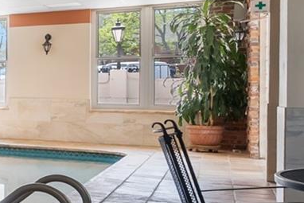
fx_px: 566
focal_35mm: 67
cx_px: -291
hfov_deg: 19.2
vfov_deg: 20.3
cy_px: 111
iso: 200
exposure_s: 1
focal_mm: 16
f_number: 8
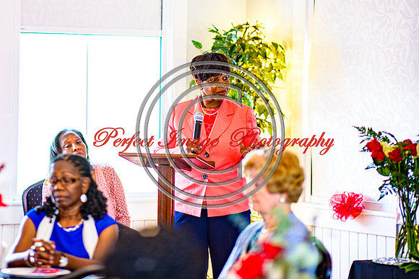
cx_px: 136
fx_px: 1998
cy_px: 51
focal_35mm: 172
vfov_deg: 8.0
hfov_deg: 12.0
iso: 100
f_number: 1.4
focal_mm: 105
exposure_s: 1/80
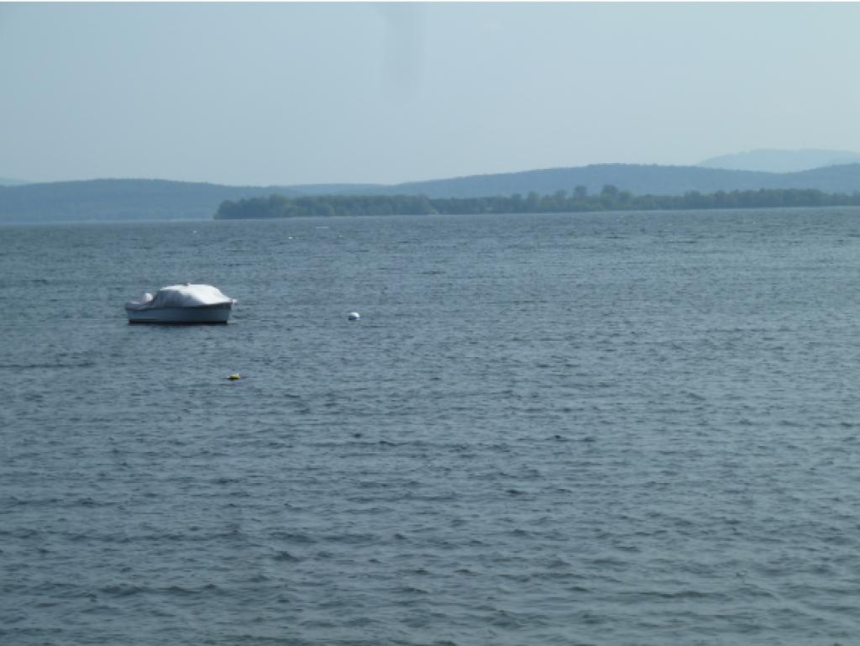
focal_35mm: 104
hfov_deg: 18.9
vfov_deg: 14.2
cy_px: 323
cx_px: 430
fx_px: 2585
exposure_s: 1/500
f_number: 5.6
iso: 80
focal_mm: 17
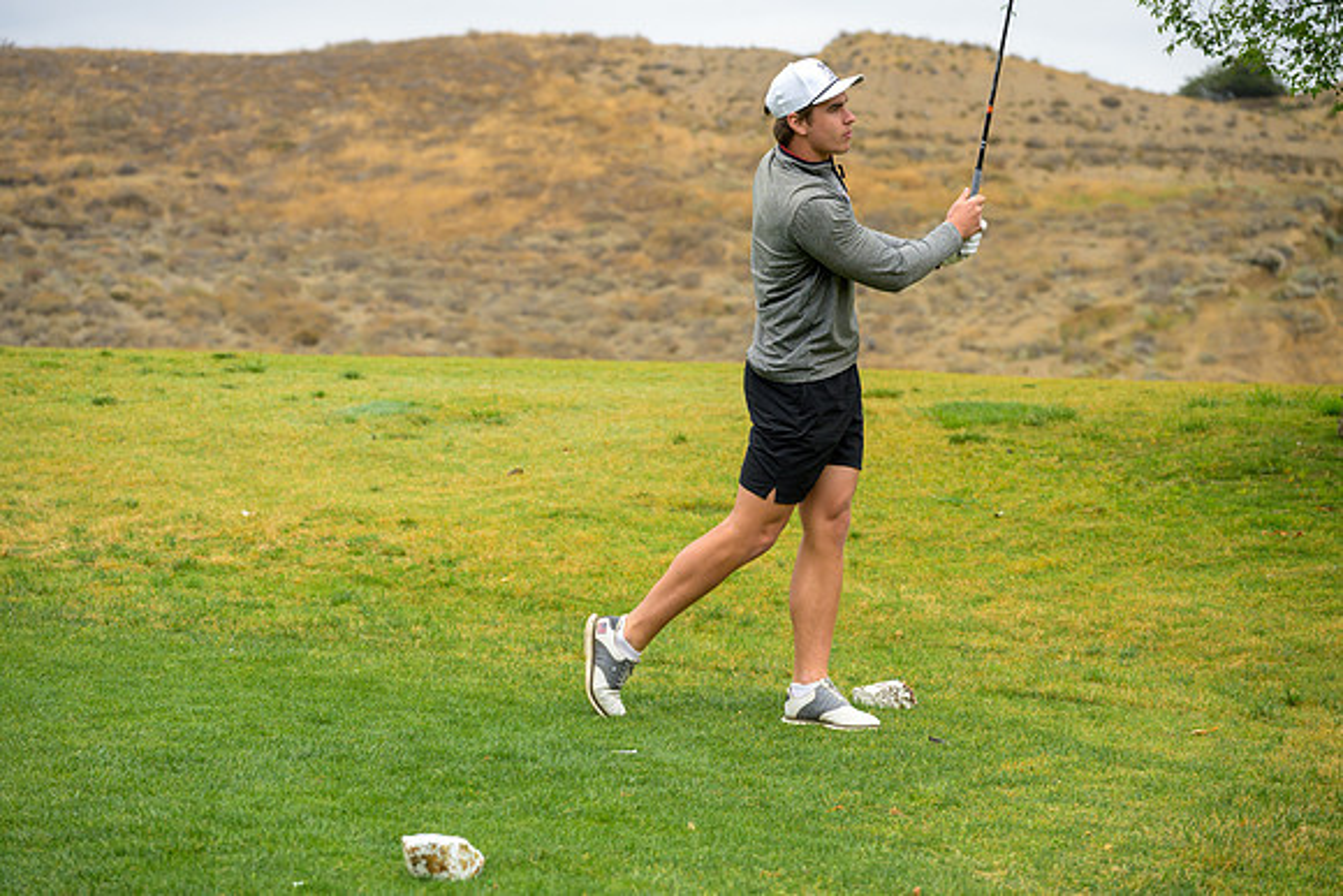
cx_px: 672
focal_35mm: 87
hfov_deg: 23.4
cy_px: 448
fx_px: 3246
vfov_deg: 15.7
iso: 800
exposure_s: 1/2500
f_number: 4
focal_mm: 87
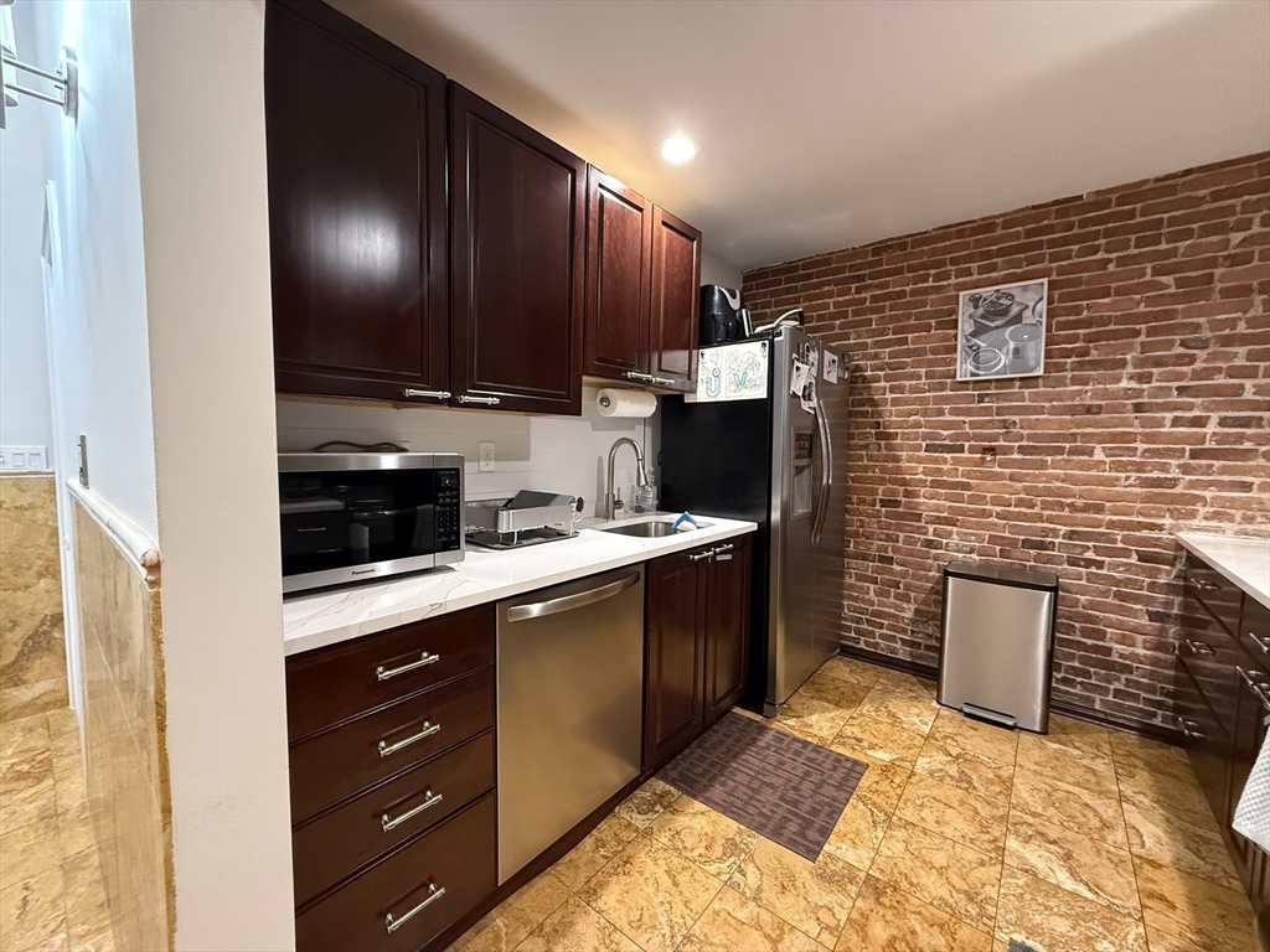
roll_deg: -0.8
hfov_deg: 102.1
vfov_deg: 85.7
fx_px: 514
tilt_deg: -2.8
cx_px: 635
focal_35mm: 14
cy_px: 476
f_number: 2.2
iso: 800
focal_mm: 2.22
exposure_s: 1/60
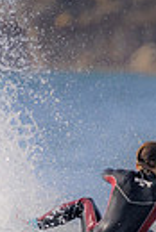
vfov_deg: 0.6
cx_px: 213
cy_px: 294
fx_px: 23142
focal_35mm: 3570
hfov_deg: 0.4
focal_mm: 800
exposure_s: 1/2000
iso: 1600
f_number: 11
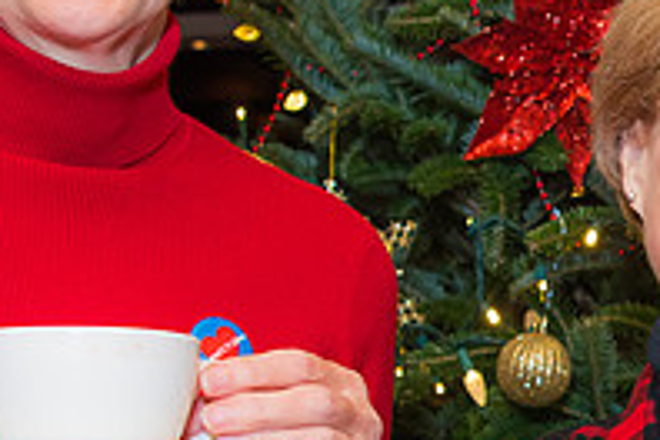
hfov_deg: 14.9
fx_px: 2438
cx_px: 793
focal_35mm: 133
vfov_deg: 10.2
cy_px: 453
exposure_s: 1/60
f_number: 5
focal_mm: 26
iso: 500
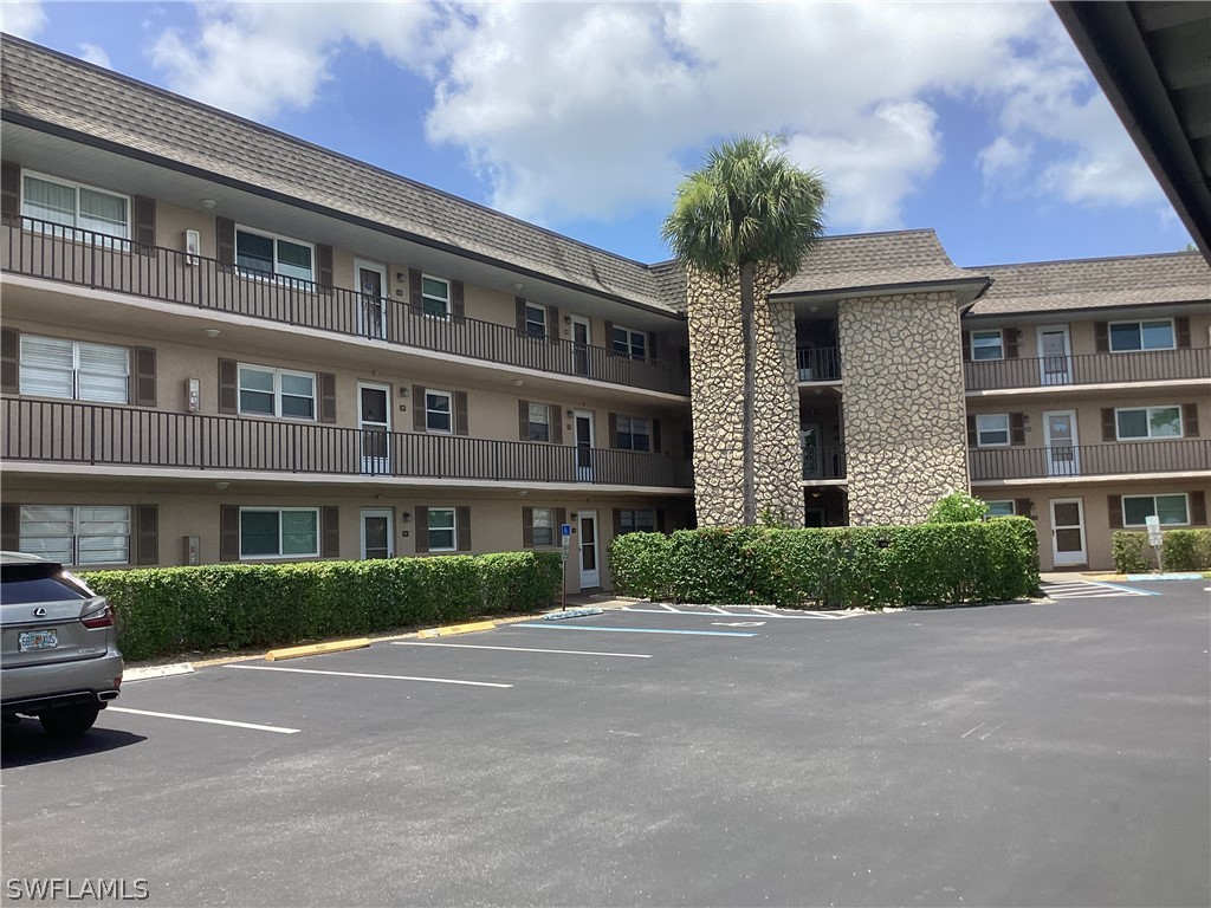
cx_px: 606
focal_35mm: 31
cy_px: 454
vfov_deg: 45.4
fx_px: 1084
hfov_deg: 58.4
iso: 25
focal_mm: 3.3
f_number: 2.4
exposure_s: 1/994
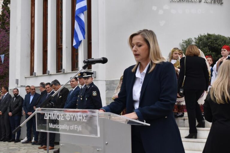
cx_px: 115
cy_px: 76
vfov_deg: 25.8
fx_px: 335
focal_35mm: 52
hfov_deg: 37.9
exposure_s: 1/250
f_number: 6.3
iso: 200
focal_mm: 35
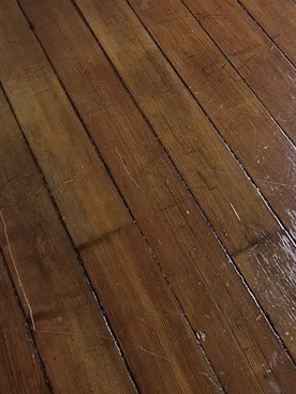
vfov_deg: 16.3
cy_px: -365
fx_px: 1095
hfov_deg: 13.9
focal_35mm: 96
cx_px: 514
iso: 32
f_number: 1.8
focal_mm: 5.4
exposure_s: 1/60
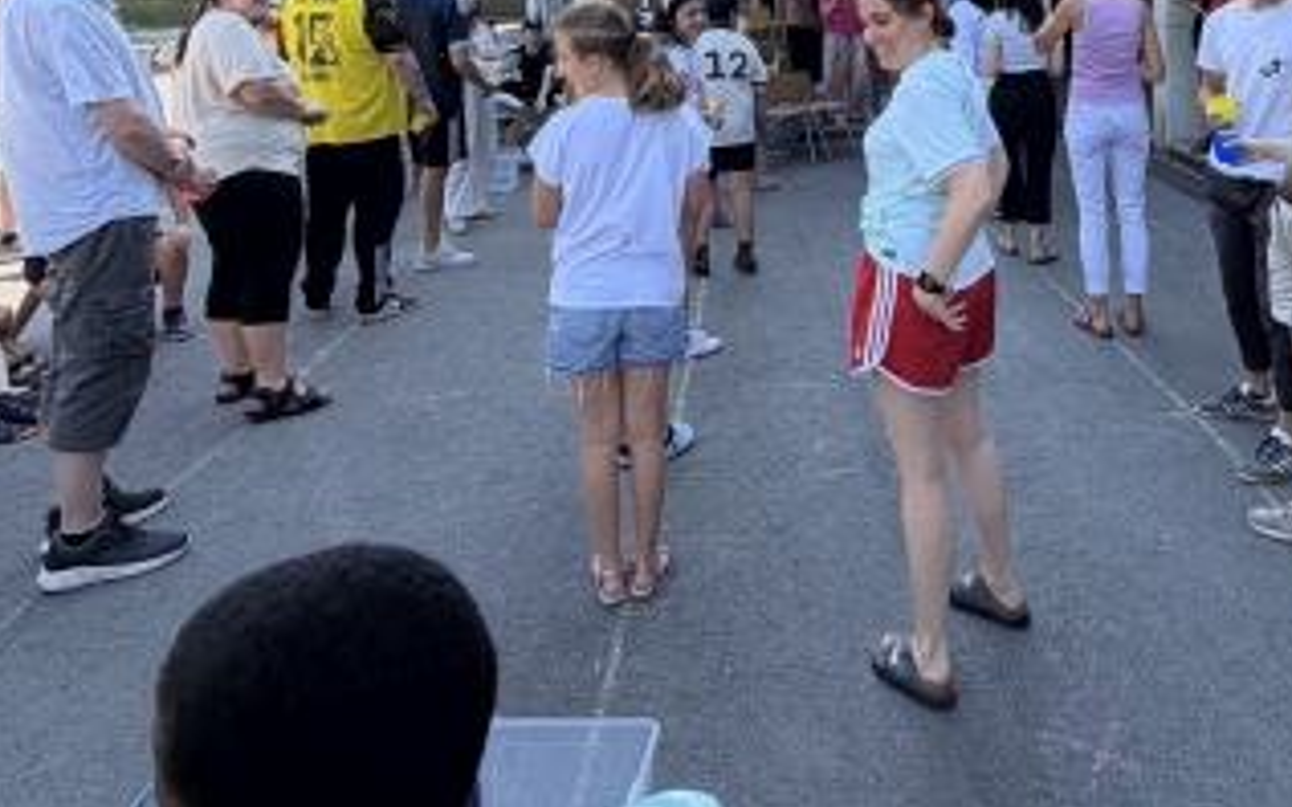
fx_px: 1056
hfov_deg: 60.9
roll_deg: +2.6
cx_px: 897
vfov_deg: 38.0
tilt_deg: -1.0
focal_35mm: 30
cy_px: 33
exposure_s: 1/502
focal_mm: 2.22
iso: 40
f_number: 2.2
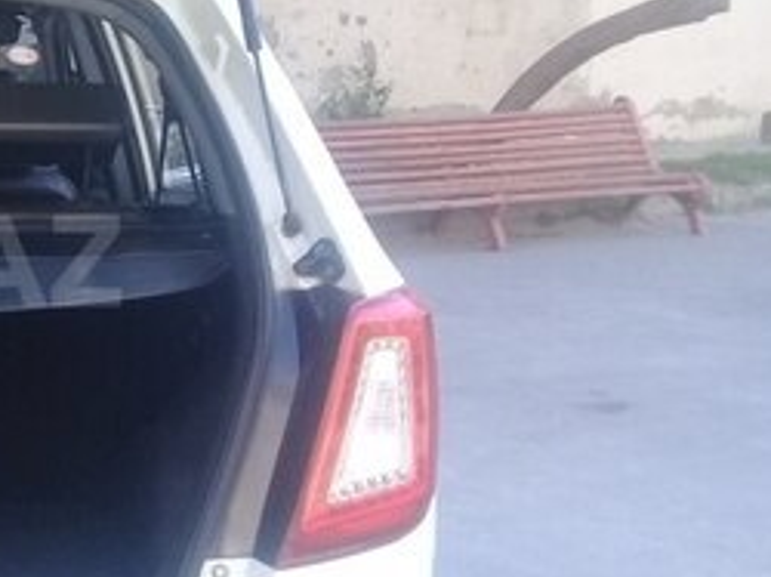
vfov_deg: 18.0
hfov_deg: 21.8
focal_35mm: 82
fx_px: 1825
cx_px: -194
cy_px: 261
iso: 50
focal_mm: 3.3
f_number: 2.2
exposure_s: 1/108
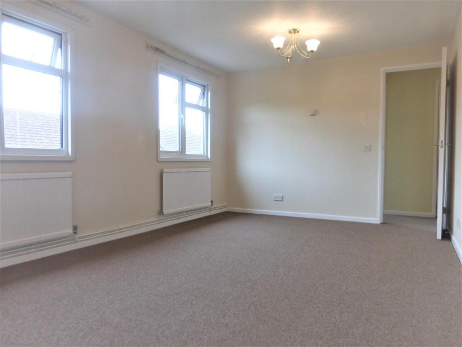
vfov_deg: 56.8
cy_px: 174
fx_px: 320
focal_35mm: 24
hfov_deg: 71.6
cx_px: 231
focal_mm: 4.3
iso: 160
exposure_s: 1/60
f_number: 3.5
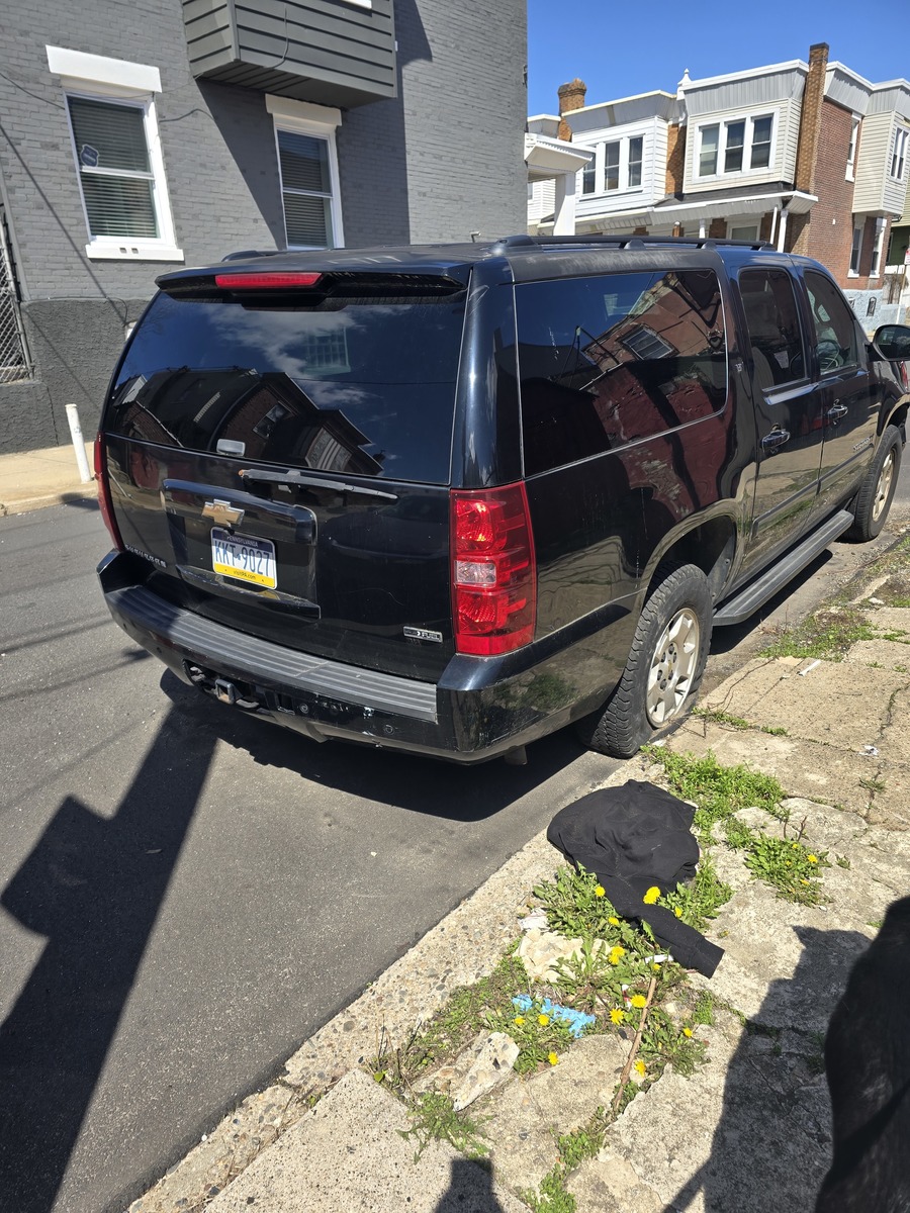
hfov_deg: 58.9
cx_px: 455
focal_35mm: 23
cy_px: 606
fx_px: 806
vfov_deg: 73.9
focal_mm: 6.3
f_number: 1.7
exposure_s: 1/516
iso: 12
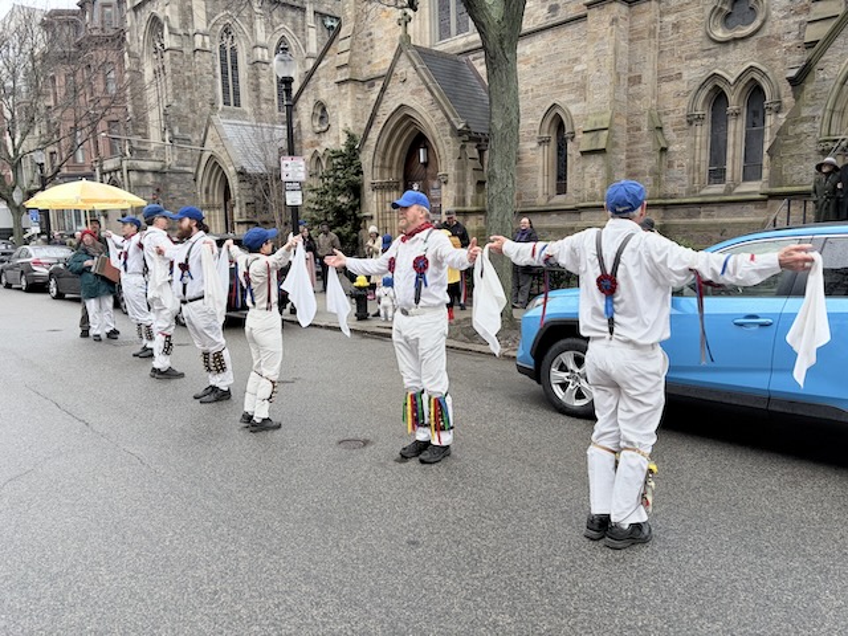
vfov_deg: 53.1
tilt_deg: -7.1
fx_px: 637
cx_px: 424
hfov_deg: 67.3
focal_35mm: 26
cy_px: 318
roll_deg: +1.3
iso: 50
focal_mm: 5.96
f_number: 1.6
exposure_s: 1/503
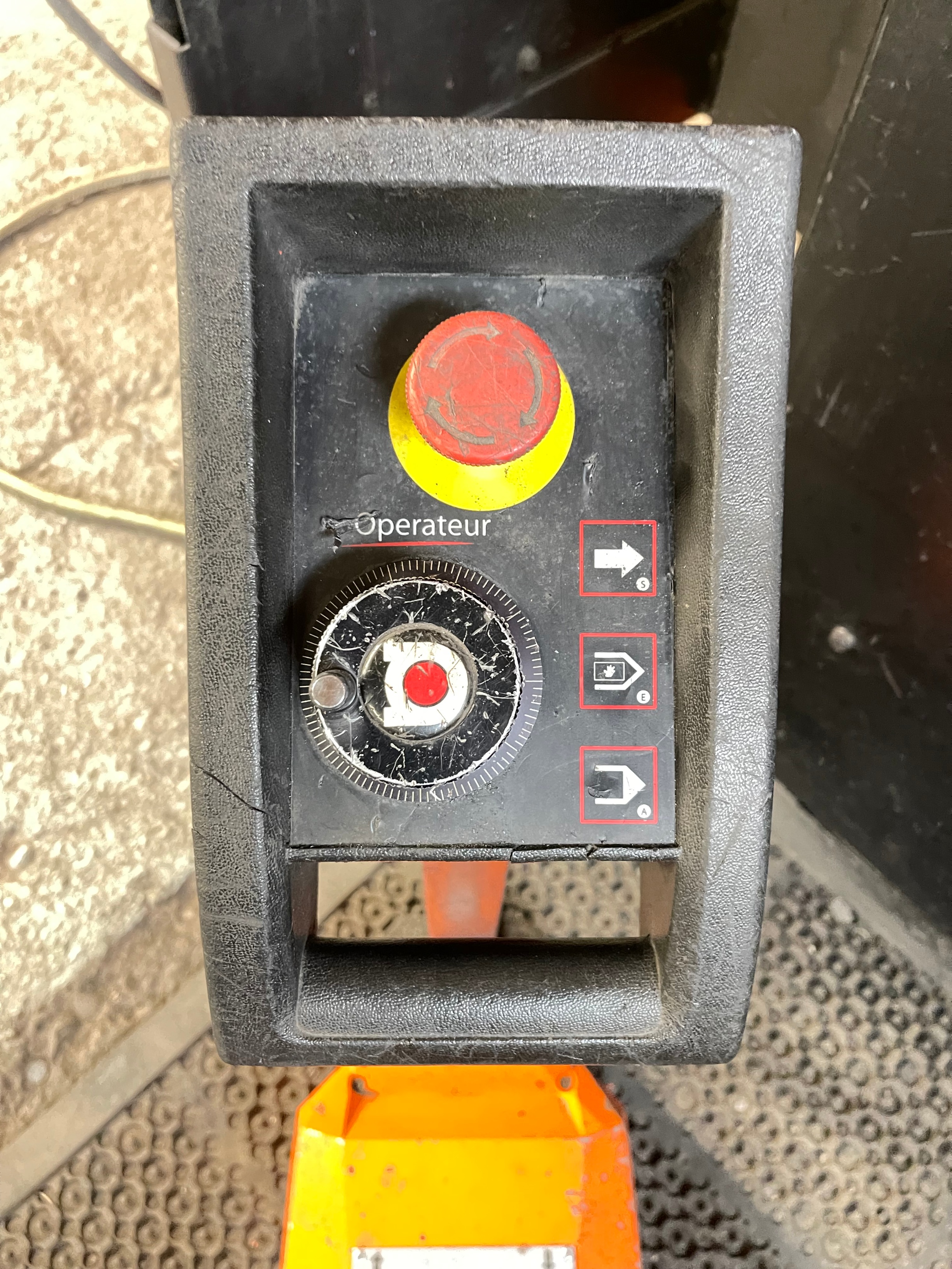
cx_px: 476
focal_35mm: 26
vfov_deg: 67.3
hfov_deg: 53.1
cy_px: 634
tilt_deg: -61.0
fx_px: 953
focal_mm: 5.1
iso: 1000
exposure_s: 1/25
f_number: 1.6
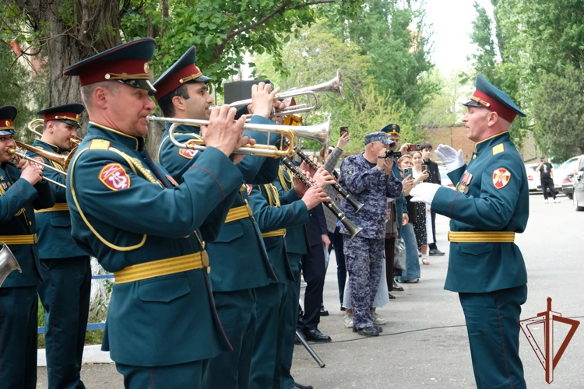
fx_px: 957
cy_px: 194
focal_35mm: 59
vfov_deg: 23.0
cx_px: 292
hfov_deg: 33.9
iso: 4000
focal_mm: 39
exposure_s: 1/550
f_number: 5.6
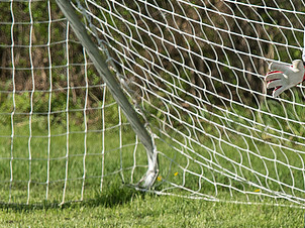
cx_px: 232
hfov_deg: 2.4
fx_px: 7281
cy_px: 139
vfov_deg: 1.8
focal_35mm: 827
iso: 1000
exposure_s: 1/2500
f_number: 7.1
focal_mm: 270
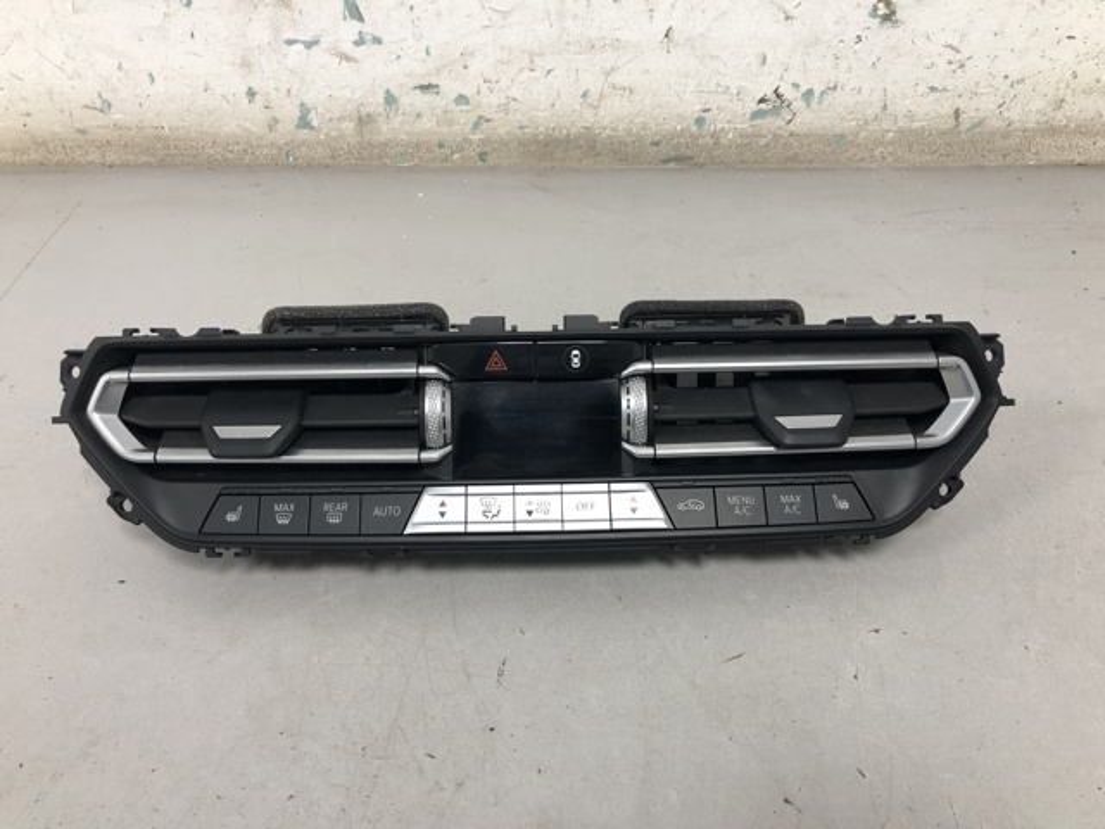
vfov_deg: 49.7
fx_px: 894
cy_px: 414
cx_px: 552
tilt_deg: -40.9
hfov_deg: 63.4
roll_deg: +1.2
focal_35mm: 28
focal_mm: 4
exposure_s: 1/33
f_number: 1.8
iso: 40
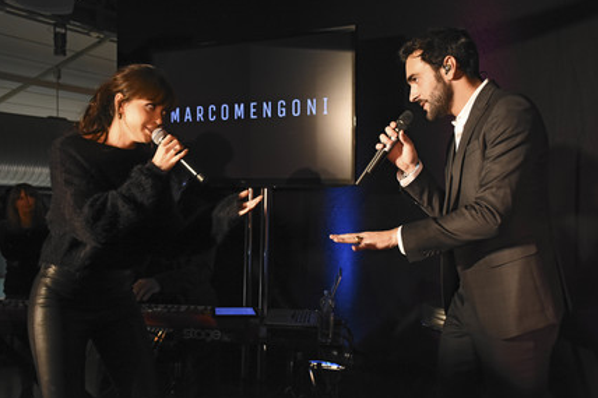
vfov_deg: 32.6
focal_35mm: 41
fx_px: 681
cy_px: 202
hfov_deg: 47.4
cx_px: 299
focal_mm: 26
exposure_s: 1/60
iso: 1600
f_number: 4.5
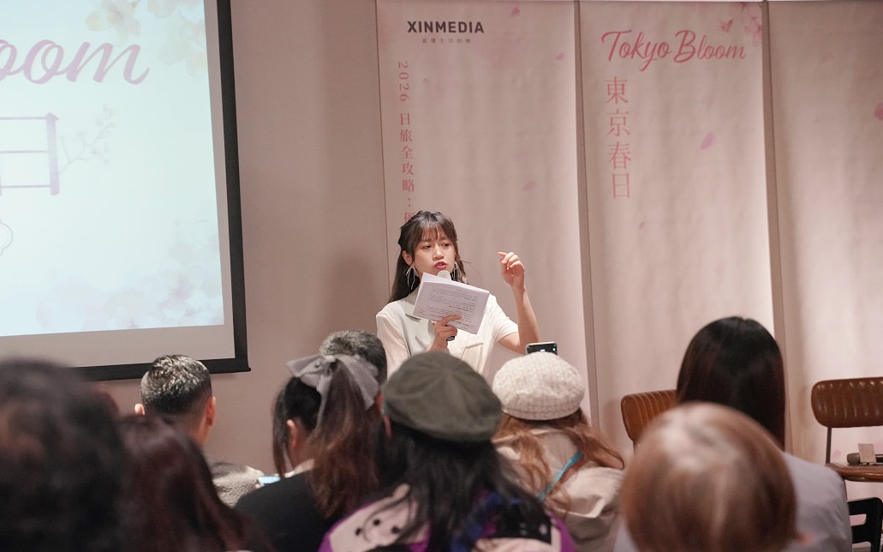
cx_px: 396
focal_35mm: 89
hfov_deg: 23.3
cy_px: 263
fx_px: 2141
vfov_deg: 14.7
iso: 8000
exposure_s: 1/160
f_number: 4
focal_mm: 75
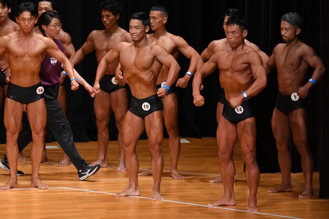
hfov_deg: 7.2
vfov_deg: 4.8
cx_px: 164
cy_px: 110
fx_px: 2603
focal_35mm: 285
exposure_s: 1/400
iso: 4000
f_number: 5.6
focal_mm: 190
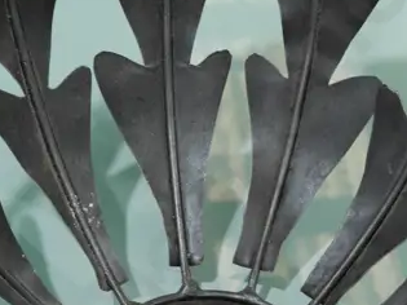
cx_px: 259
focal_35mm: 130
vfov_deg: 11.4
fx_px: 1528
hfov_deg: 15.2
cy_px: 146
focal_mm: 20
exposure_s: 1/60
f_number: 4.4
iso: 200
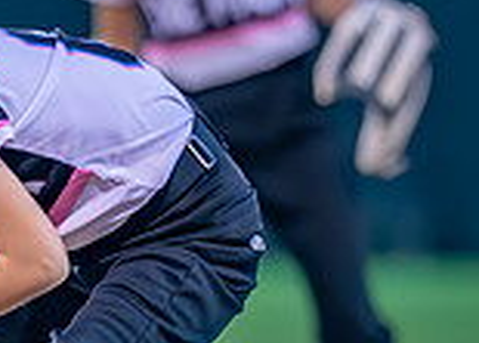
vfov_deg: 1.5
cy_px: 444
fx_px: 12744
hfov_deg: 2.2
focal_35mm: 936
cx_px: -22
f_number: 1.8
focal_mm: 135
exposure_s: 1/1250
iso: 4000
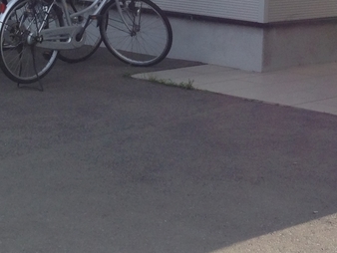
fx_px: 1140
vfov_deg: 11.9
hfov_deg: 16.7
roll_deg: -0.9
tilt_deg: +3.3
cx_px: 279
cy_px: -161
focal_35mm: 117
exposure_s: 1/797
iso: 50
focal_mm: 4.12
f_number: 2.4
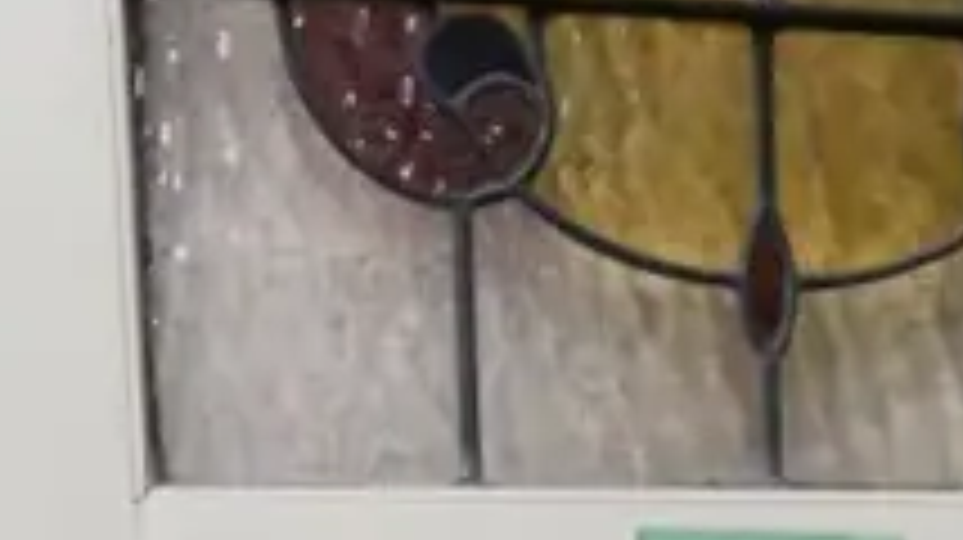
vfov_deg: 11.8
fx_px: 2398
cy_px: 999
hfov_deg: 22.4
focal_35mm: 94
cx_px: 774
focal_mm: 9
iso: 6400
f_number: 5.6
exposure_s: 1/200
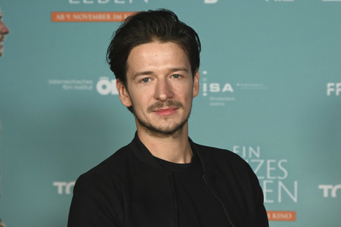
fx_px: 1041
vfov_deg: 12.4
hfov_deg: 18.6
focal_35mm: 110
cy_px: 114
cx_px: 170
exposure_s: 1/200
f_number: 6.3
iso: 1000
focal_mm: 110
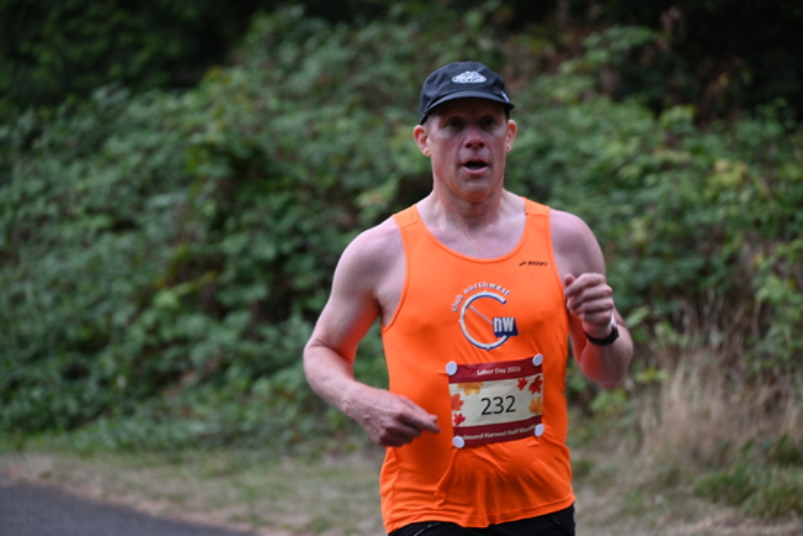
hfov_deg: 10.3
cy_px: 268
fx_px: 4462
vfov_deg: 6.9
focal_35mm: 200
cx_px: 402
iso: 1100
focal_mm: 200
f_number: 6.3
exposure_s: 1/250
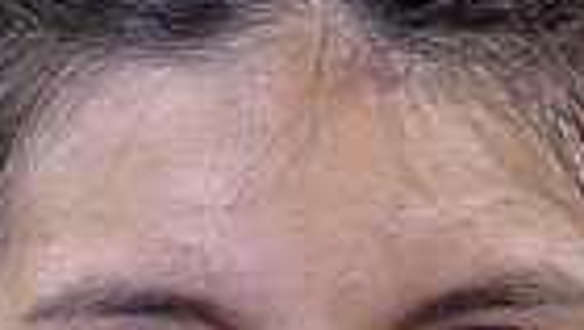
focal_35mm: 606
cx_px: 196
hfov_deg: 3.6
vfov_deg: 2.0
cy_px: 710
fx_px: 9391
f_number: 5
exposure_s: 1/80
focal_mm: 180
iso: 400
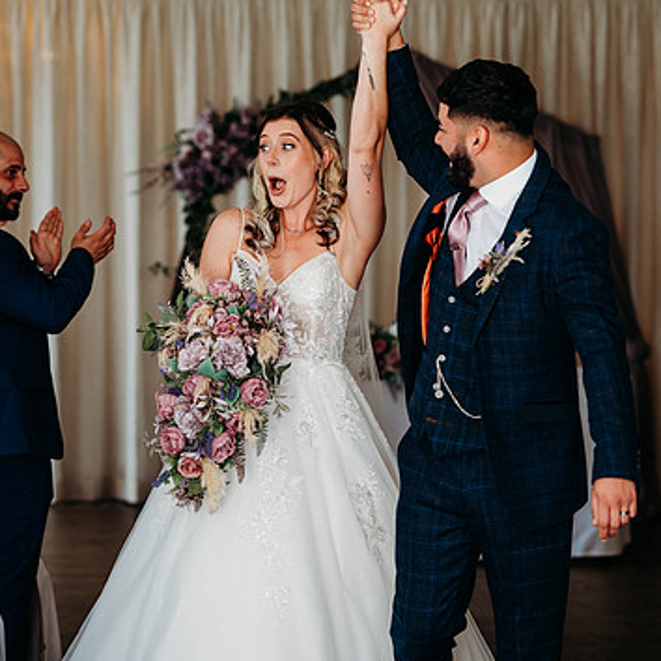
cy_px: 356
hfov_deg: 12.9
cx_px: 400
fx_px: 2917
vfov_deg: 12.9
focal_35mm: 135
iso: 280
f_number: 2.5
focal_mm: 85
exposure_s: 1/200
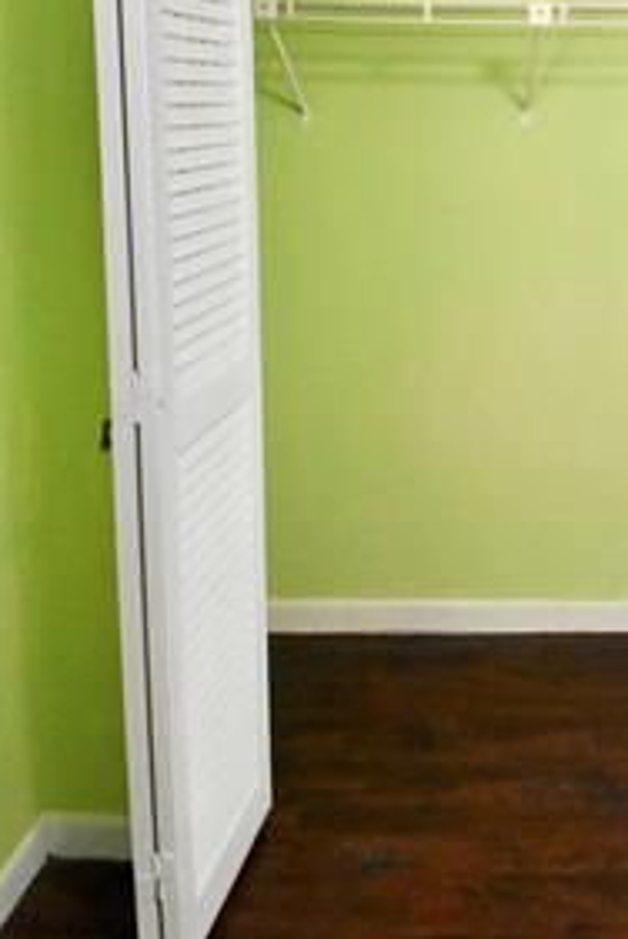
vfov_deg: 54.6
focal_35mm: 32
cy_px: 187
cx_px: 548
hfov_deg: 38.7
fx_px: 835
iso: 4500
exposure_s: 1/125
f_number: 4.5
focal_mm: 10
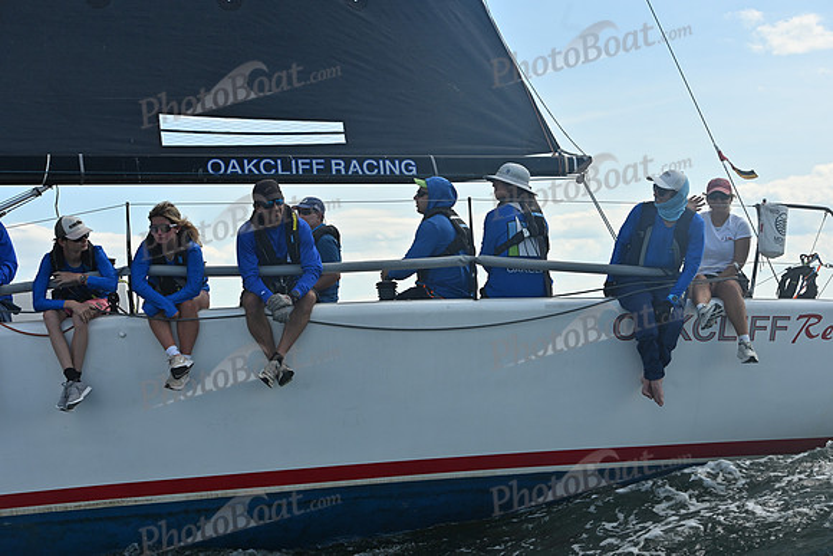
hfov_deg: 28.8
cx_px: 416
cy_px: 278
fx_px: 1620
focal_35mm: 70
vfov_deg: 19.5
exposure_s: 1/1000
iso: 250
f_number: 8
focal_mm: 70
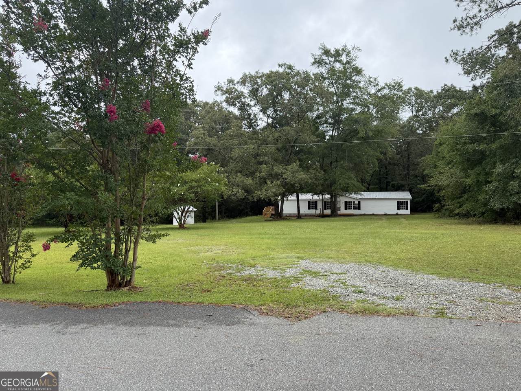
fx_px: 361
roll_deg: +1.4
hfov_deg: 71.6
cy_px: 196
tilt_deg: -2.4
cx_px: 260
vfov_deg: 56.8
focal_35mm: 24
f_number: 1.78
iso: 100
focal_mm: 6.76
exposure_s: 1/1653
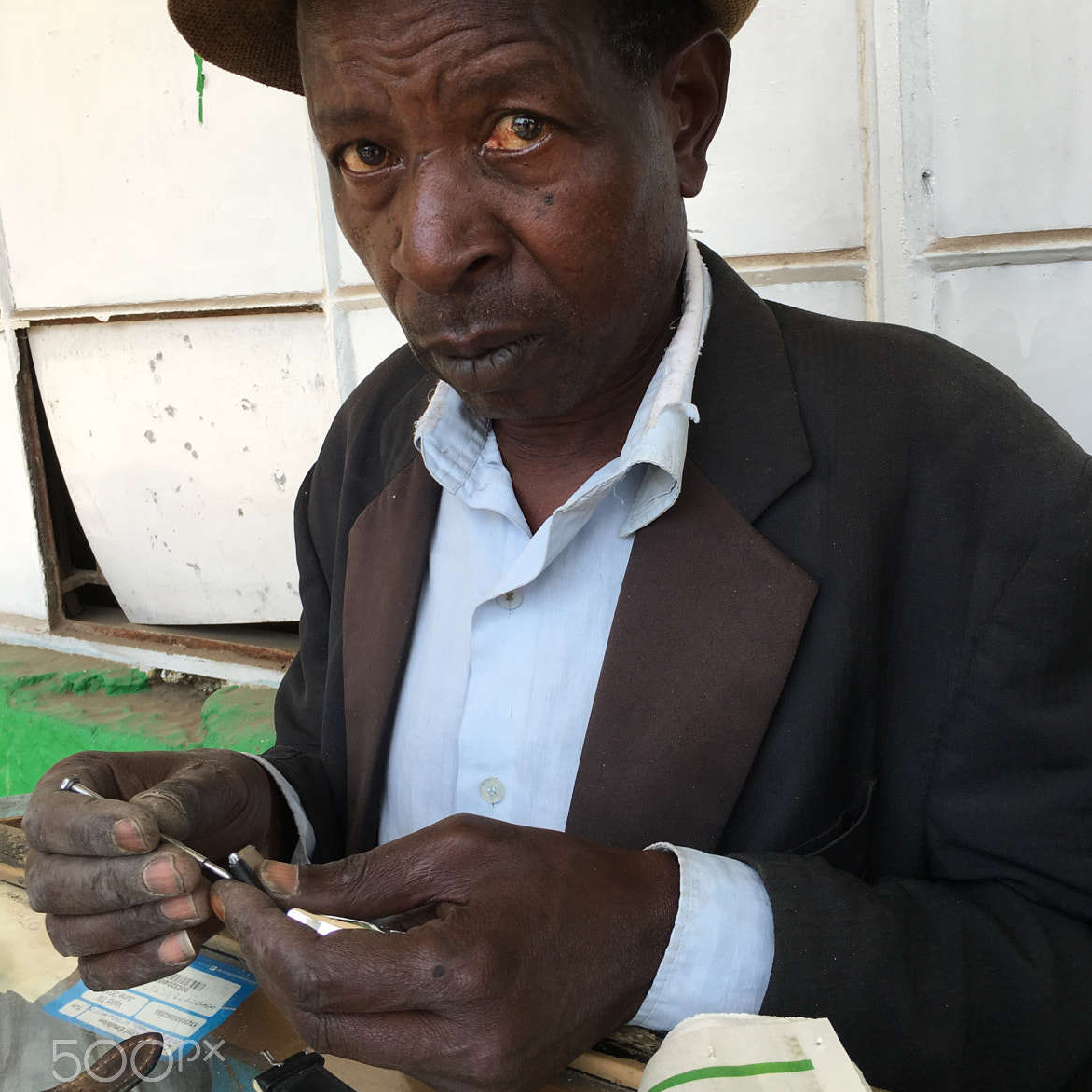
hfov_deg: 47.2
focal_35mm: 35
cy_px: 438
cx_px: 553
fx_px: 1249
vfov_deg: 47.0
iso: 25
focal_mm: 4.15
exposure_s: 1/288
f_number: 2.2
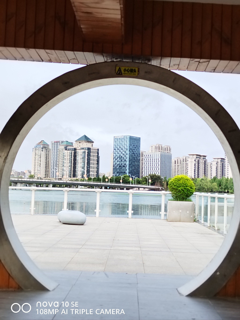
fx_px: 407
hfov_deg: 32.9
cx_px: 120
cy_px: 160
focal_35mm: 44
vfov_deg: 42.9
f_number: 1.9
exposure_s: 1/227
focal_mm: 5.52
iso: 100
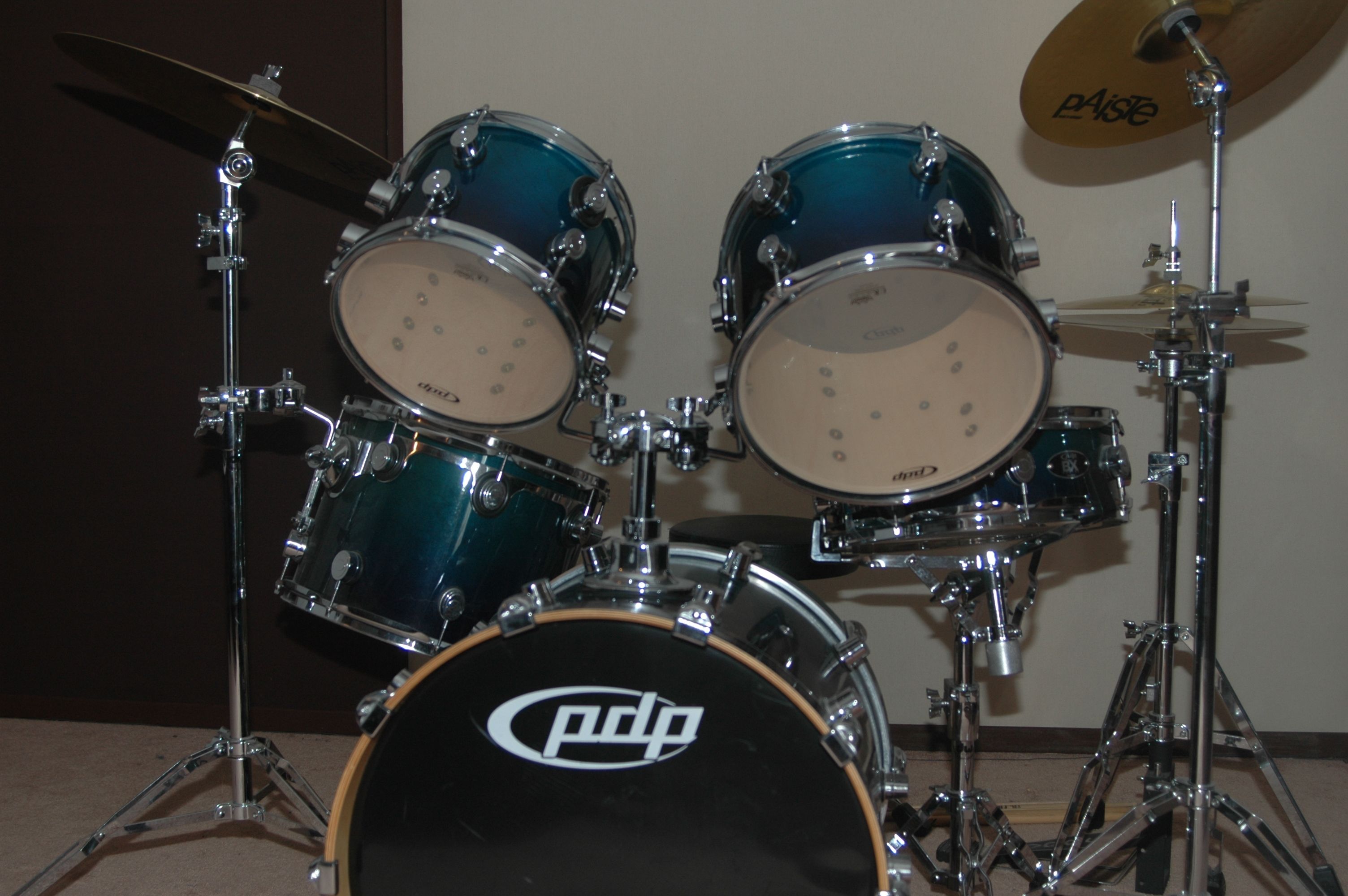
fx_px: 1627
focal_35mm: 44
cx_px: 674
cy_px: 448
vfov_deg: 30.8
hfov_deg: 45.0
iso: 200
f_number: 4
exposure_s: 1/60
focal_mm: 29
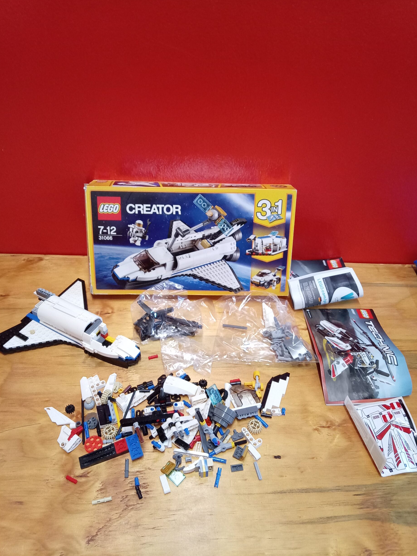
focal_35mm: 26
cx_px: 210
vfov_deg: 67.3
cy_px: 269
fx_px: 418
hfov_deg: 53.1
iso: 1298
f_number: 1.8
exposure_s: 1/20
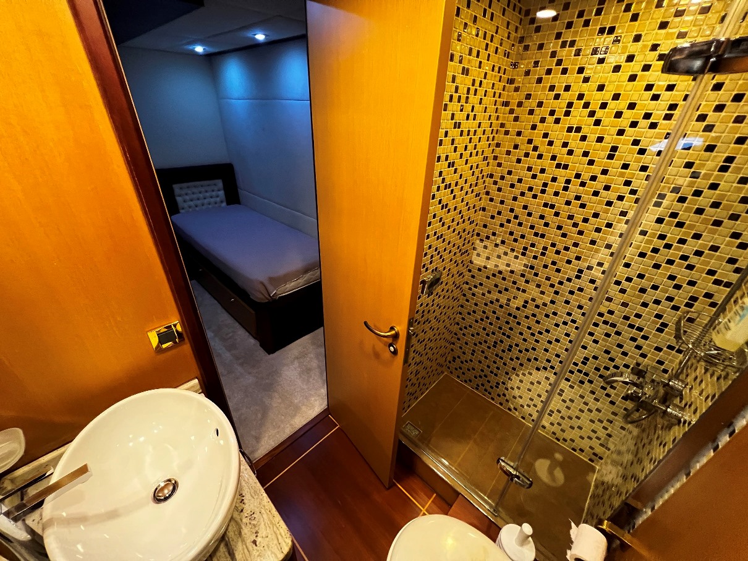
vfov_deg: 89.9
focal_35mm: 13
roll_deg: -2.3
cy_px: 280
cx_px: 374
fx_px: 281
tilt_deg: -29.8
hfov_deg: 106.2
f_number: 1.8
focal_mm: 1.57
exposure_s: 1/60
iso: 800
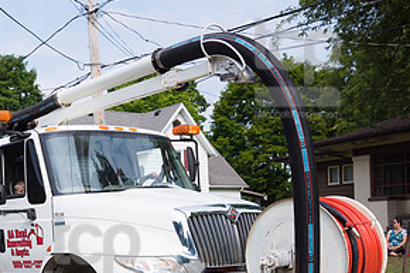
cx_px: 98
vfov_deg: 23.3
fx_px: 637
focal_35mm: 56
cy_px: 264
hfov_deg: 34.8
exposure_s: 1/500
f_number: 6.3
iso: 125
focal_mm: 28
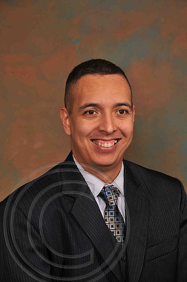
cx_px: 94
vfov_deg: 18.2
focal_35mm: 112
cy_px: 141
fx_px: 879
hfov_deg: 12.2
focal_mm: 75
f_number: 6.3
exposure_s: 1/60
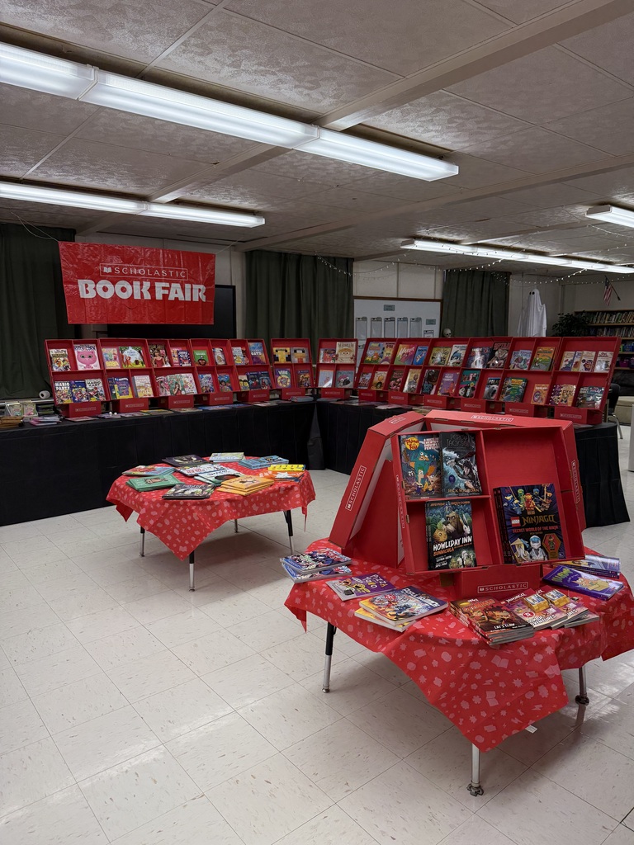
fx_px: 586
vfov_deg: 71.6
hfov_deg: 56.8
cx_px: 317
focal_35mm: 24
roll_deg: +0.1
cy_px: 422
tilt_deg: -8.2
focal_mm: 6.76
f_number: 1.78
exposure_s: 1/226
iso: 200
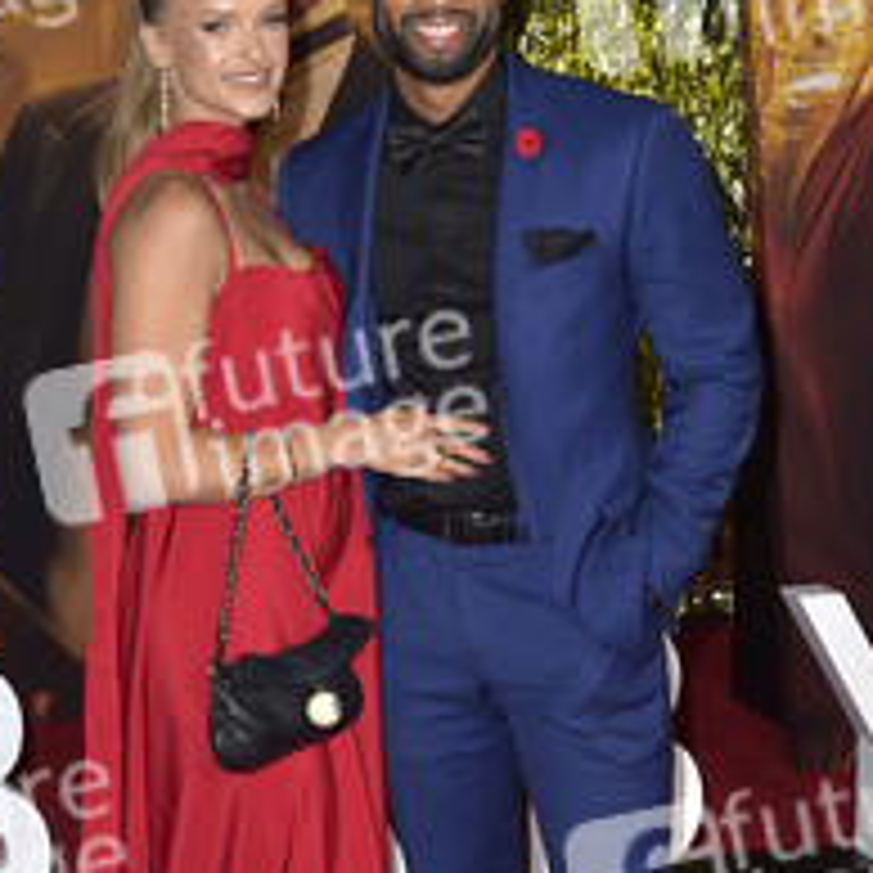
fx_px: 2796
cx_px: 389
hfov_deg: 17.7
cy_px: 644
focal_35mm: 98
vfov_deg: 17.7
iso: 800
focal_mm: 56
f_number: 6.3
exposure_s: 1/250
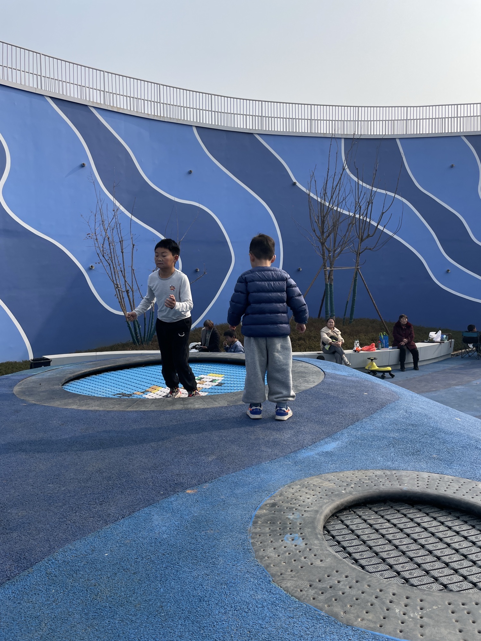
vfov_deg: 67.3
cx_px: 240
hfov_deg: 53.1
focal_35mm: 26
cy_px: 320
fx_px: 482
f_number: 1.6
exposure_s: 1/3509
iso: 32
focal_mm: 4.2
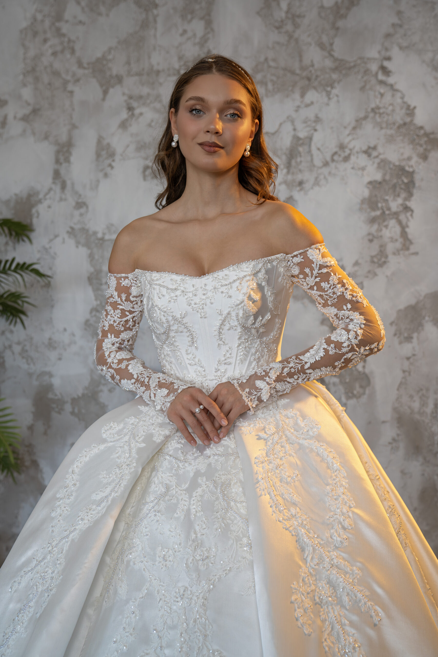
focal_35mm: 40
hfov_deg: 33.4
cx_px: 219
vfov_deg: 48.5
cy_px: 328
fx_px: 730
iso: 400
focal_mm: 40
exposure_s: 1/250
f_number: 4
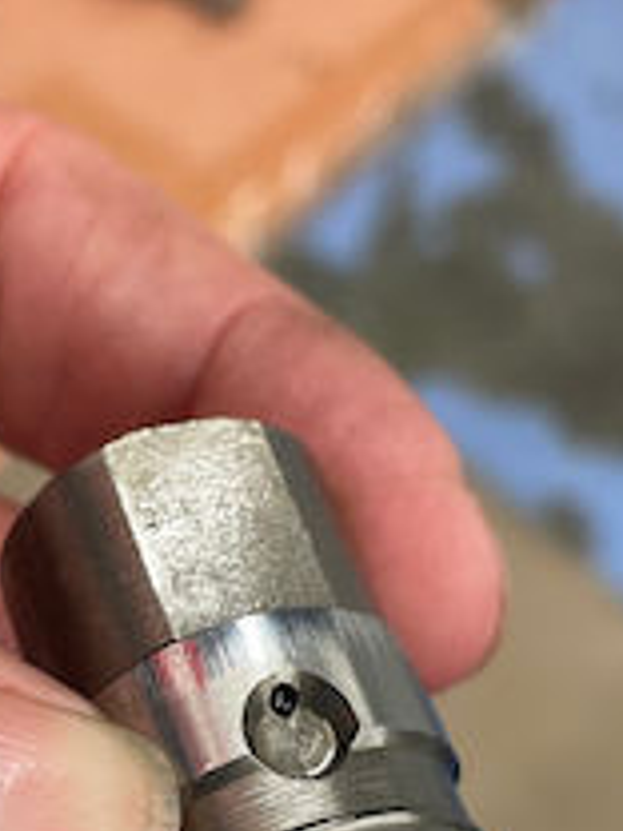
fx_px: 1920
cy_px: 699
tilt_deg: -60.9
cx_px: 132
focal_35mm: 80
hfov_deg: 18.3
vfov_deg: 23.9
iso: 125
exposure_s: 1/120
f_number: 1.6
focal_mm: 4.2
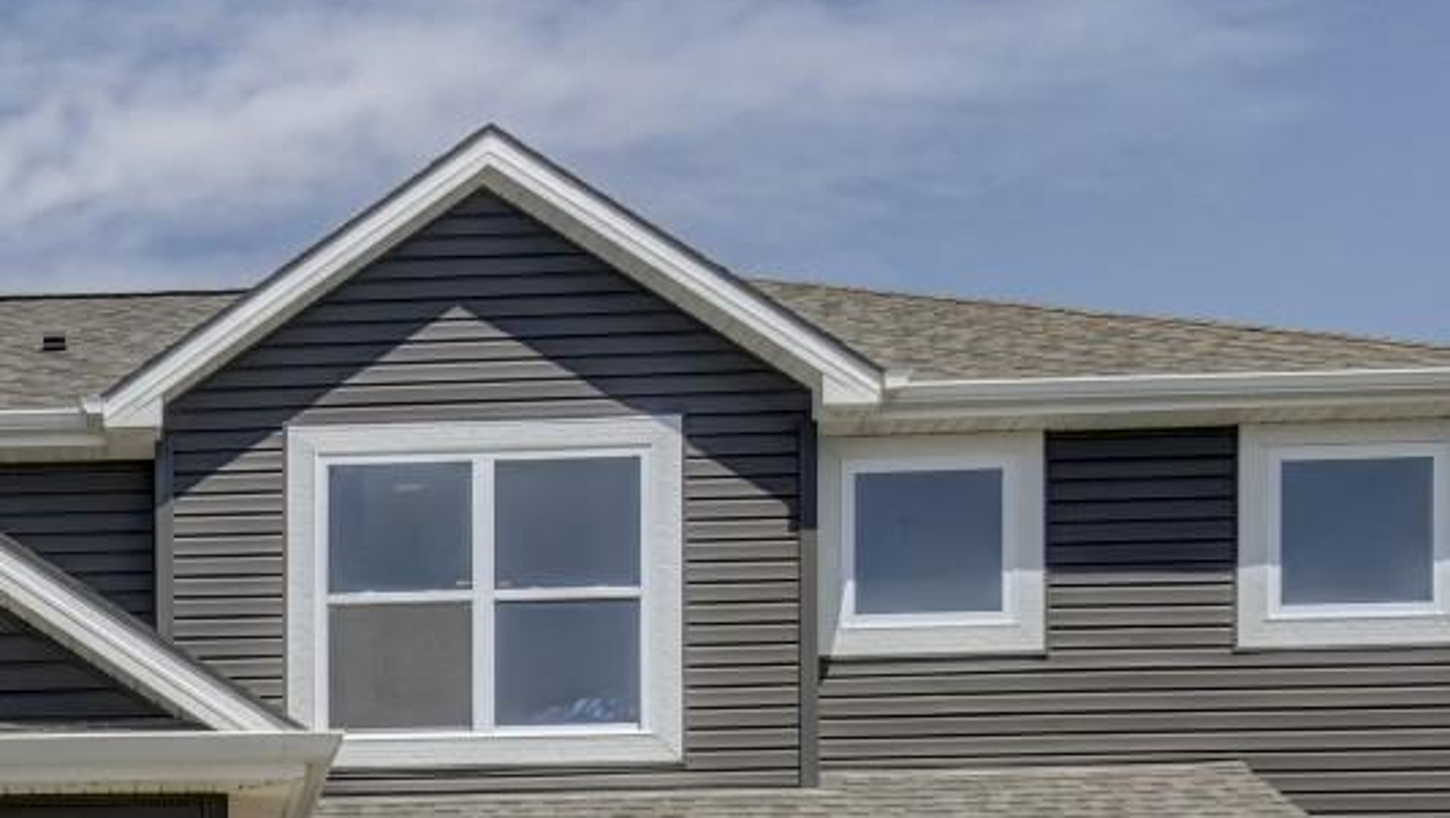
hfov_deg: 26.2
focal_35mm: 71
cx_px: -348
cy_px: 1235
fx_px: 2715
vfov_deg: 15.7
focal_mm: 15
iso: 400
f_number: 8
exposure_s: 1/800
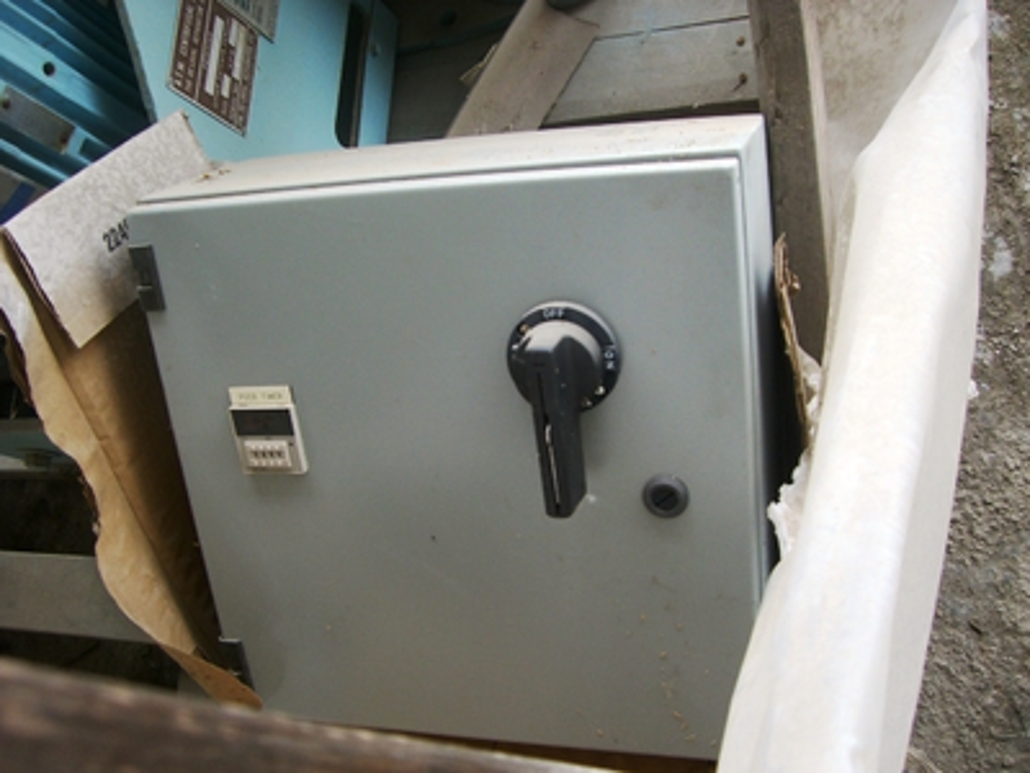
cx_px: 515
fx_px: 1131
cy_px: 386
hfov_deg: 49.0
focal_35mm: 38
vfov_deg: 37.7
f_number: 2.7
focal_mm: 6.2
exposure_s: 1/160
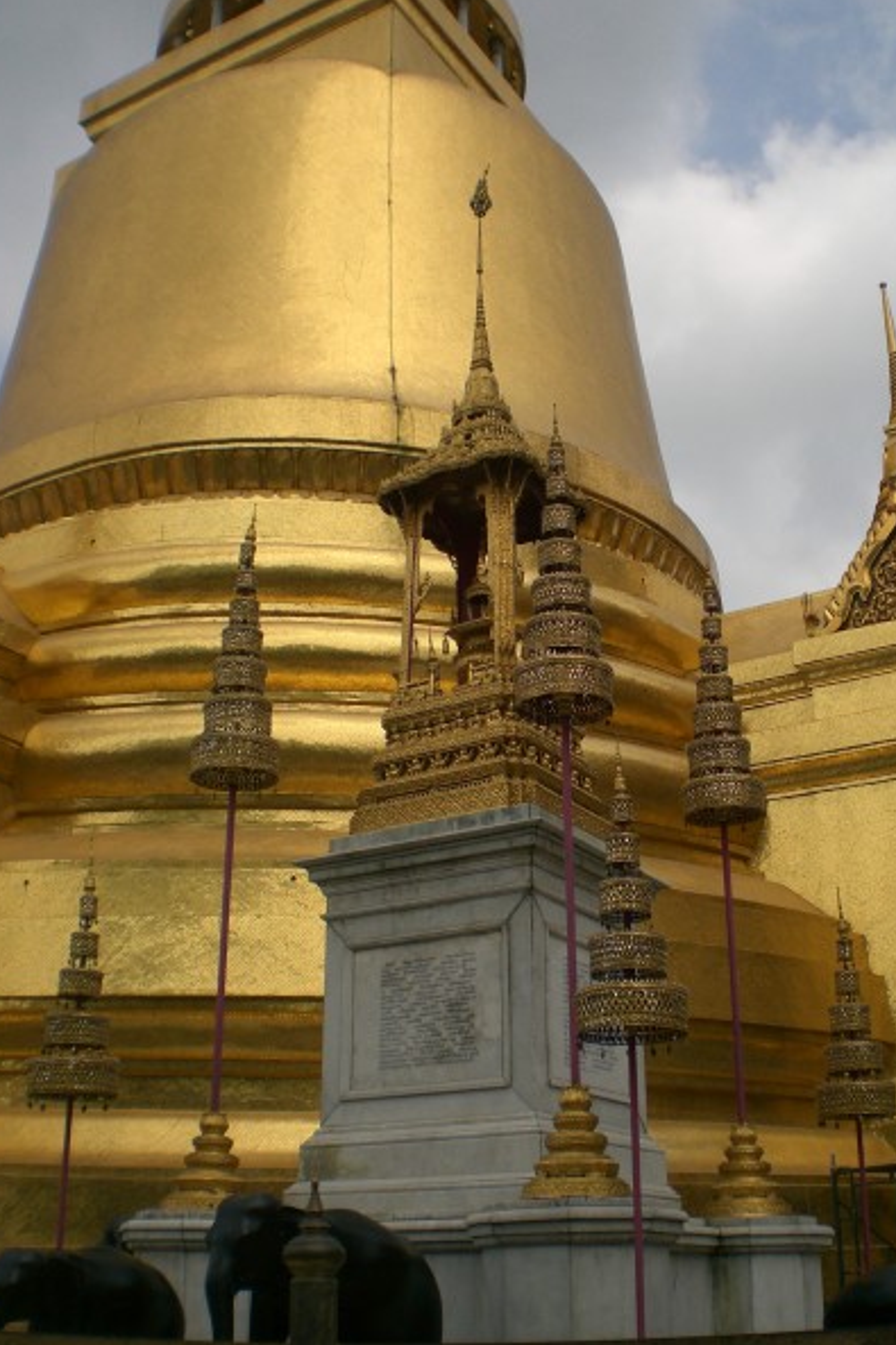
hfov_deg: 33.4
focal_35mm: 40
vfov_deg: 48.5
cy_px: 669
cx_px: 479
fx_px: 1494
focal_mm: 6.3
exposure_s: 1/640
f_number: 4.4
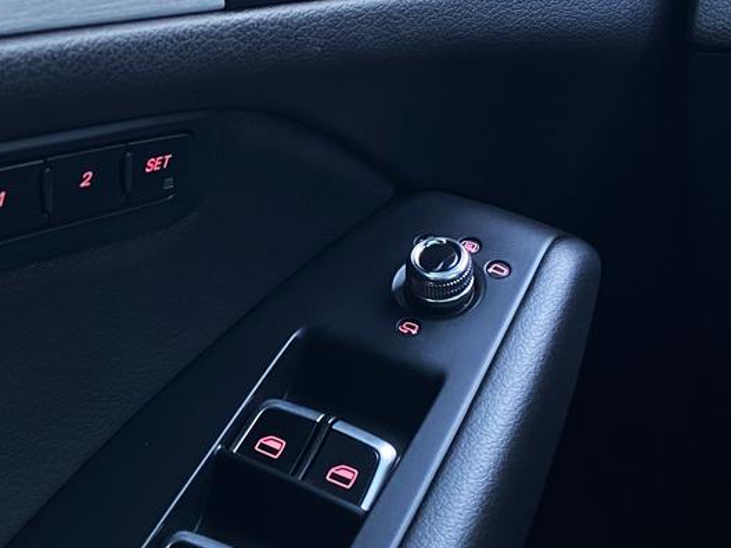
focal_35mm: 63
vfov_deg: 23.3
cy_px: 239
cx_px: 267
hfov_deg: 30.6
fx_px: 1330
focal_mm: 4.25
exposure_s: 1/60
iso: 400
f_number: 1.8
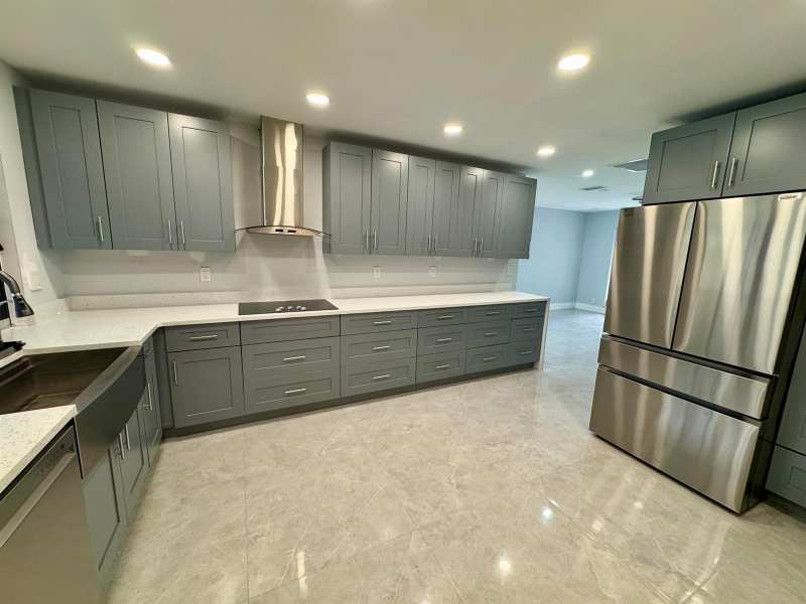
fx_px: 326
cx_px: 403
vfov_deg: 85.7
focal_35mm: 14
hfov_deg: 102.1
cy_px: 302
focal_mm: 2.22
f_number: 2.2
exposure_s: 1/120
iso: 200
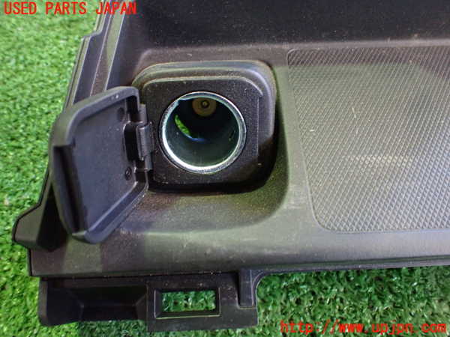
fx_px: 390
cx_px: 225
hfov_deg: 60.0
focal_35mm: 30
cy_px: 168
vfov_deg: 46.8
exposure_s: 1/30
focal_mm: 5.4
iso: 800
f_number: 2.3
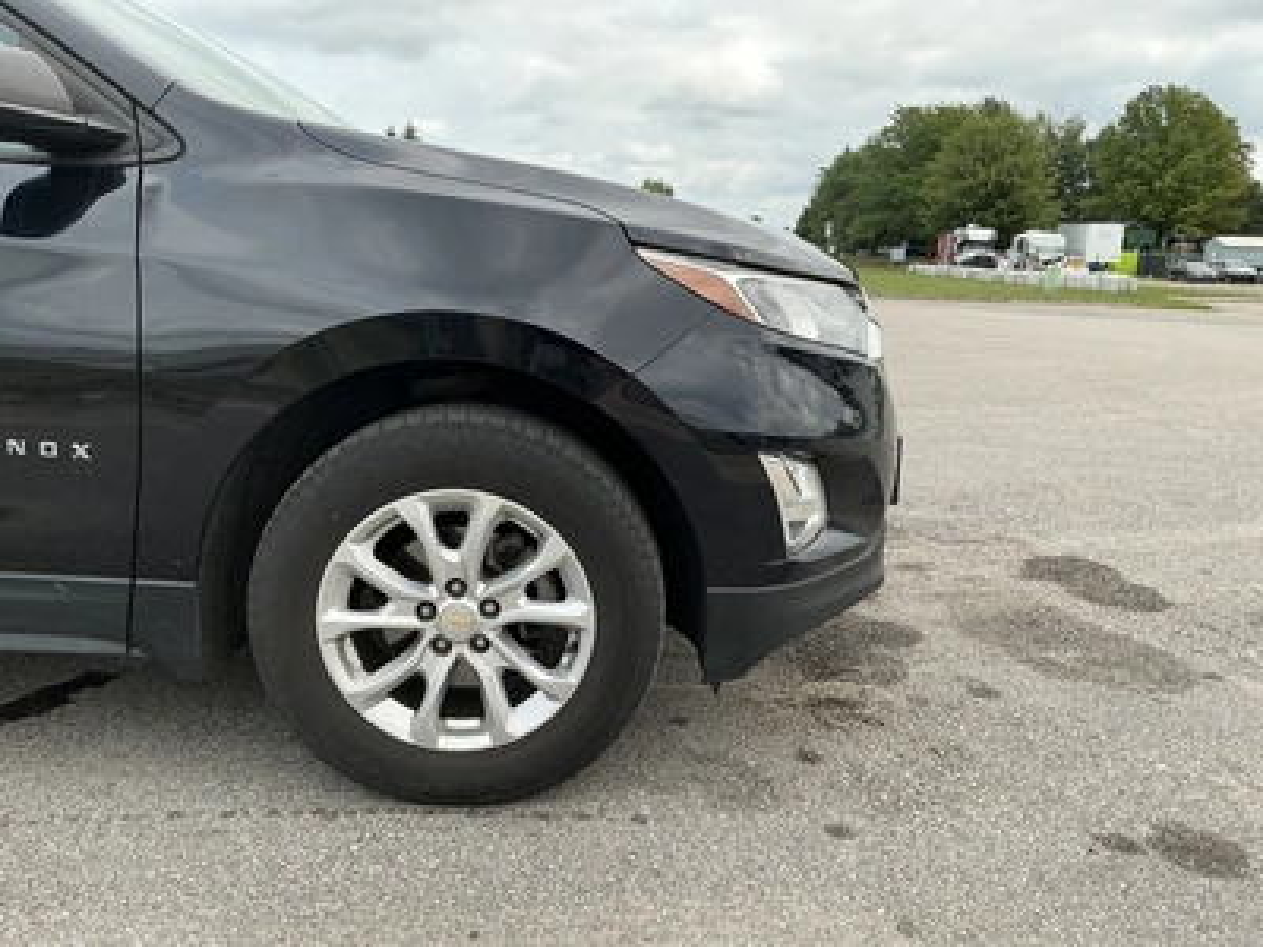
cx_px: 632
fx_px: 1022
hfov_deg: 63.4
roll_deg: -0.4
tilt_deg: -10.0
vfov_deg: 49.7
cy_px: 474
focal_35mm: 28
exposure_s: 1/962
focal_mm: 3
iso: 25
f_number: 1.8
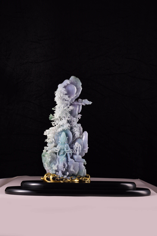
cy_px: 118
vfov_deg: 23.9
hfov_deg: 16.1
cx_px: 78
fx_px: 555
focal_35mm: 85
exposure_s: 1/125
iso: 64
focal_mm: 85
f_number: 13
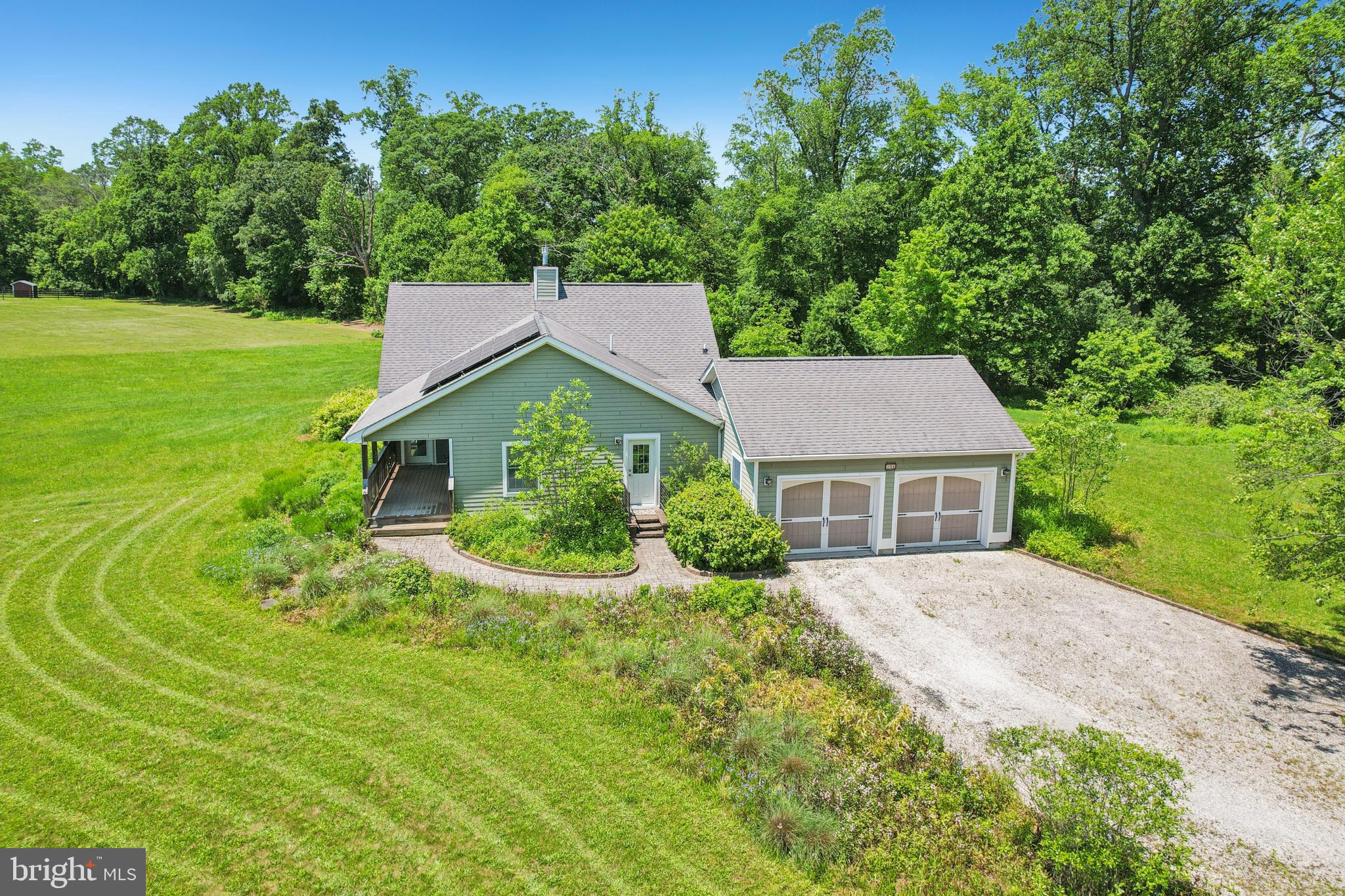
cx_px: 672
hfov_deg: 78.6
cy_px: 448
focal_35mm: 22
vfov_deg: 57.2
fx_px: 822
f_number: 2.8
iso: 110
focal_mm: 8.38
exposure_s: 1/1600
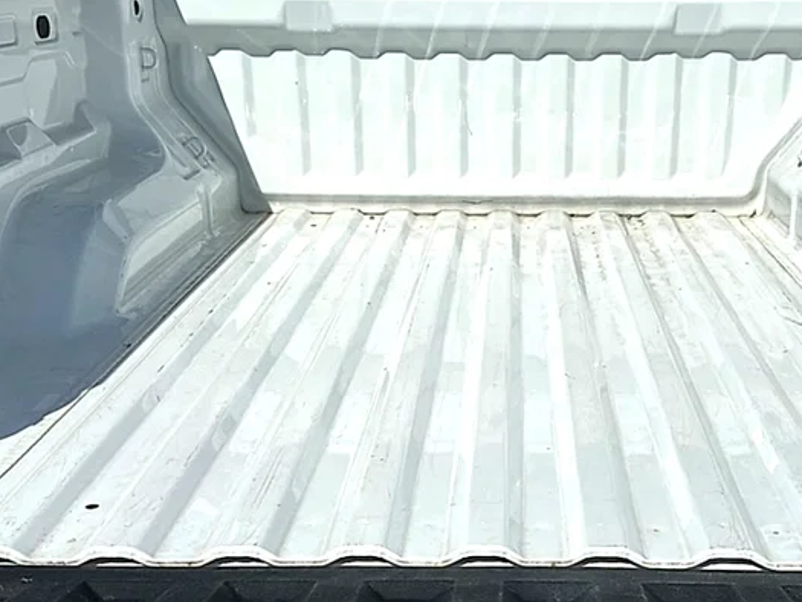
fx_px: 927
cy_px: 326
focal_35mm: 40
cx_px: 515
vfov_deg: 36.0
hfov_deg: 46.3
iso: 64
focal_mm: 6.86
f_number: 1.78
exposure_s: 1/16129
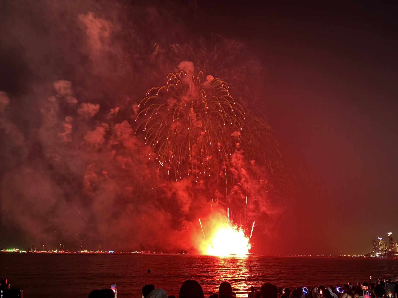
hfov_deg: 67.3
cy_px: 149
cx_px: 199
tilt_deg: +19.4
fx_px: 299
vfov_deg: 53.1
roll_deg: -0.9
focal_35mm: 26
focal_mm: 5.96
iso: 1250
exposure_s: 1/5
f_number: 1.6
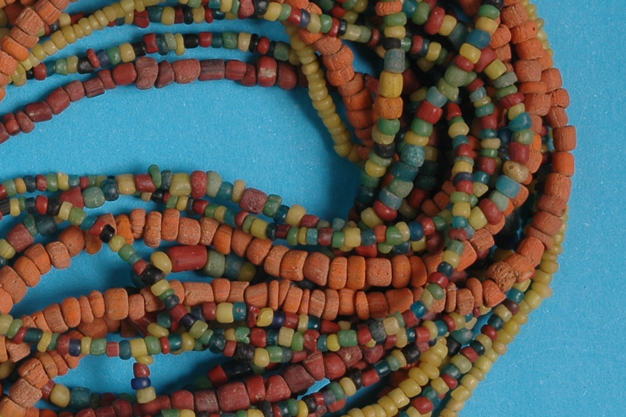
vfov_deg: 8.8
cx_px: -61
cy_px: 178
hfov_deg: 13.0
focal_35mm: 155
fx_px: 2693
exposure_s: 1/6
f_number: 22
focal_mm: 40
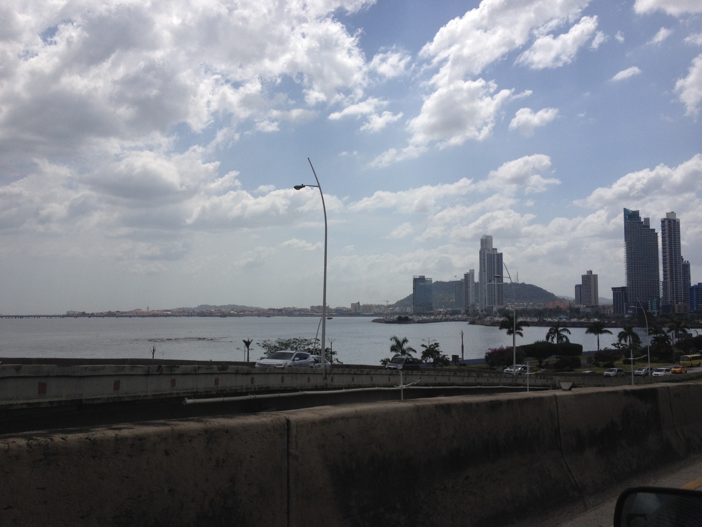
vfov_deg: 40.7
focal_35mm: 35
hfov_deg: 52.6
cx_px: 351
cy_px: 264
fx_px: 710
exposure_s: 1/3953
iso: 50
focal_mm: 4.28
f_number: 2.4
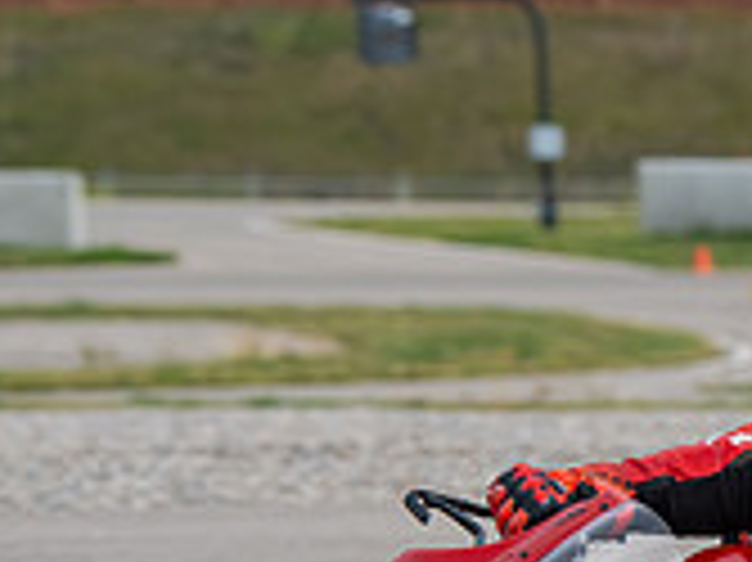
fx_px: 13068
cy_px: 672
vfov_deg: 2.5
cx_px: 684
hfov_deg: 3.3
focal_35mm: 602
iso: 1000
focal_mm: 180
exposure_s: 1/1250
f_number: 6.3
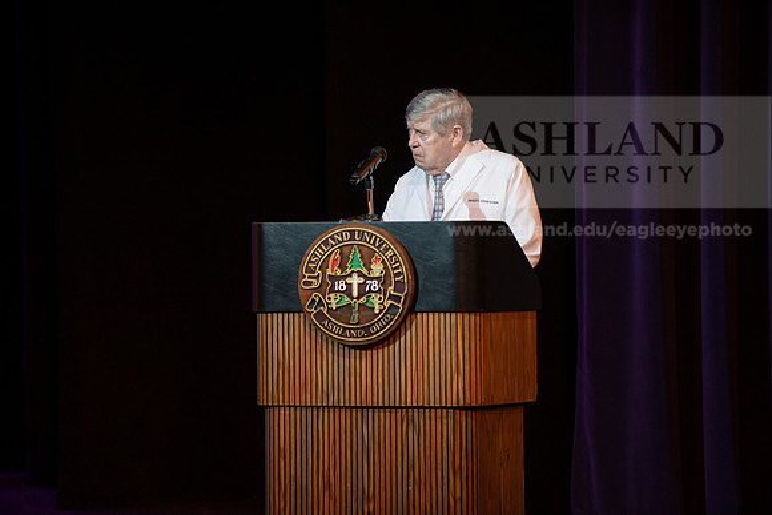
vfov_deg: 6.9
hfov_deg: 10.3
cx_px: 386
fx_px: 4290
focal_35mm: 200
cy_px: 258
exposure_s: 1/200
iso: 1000
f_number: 3.2
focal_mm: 200
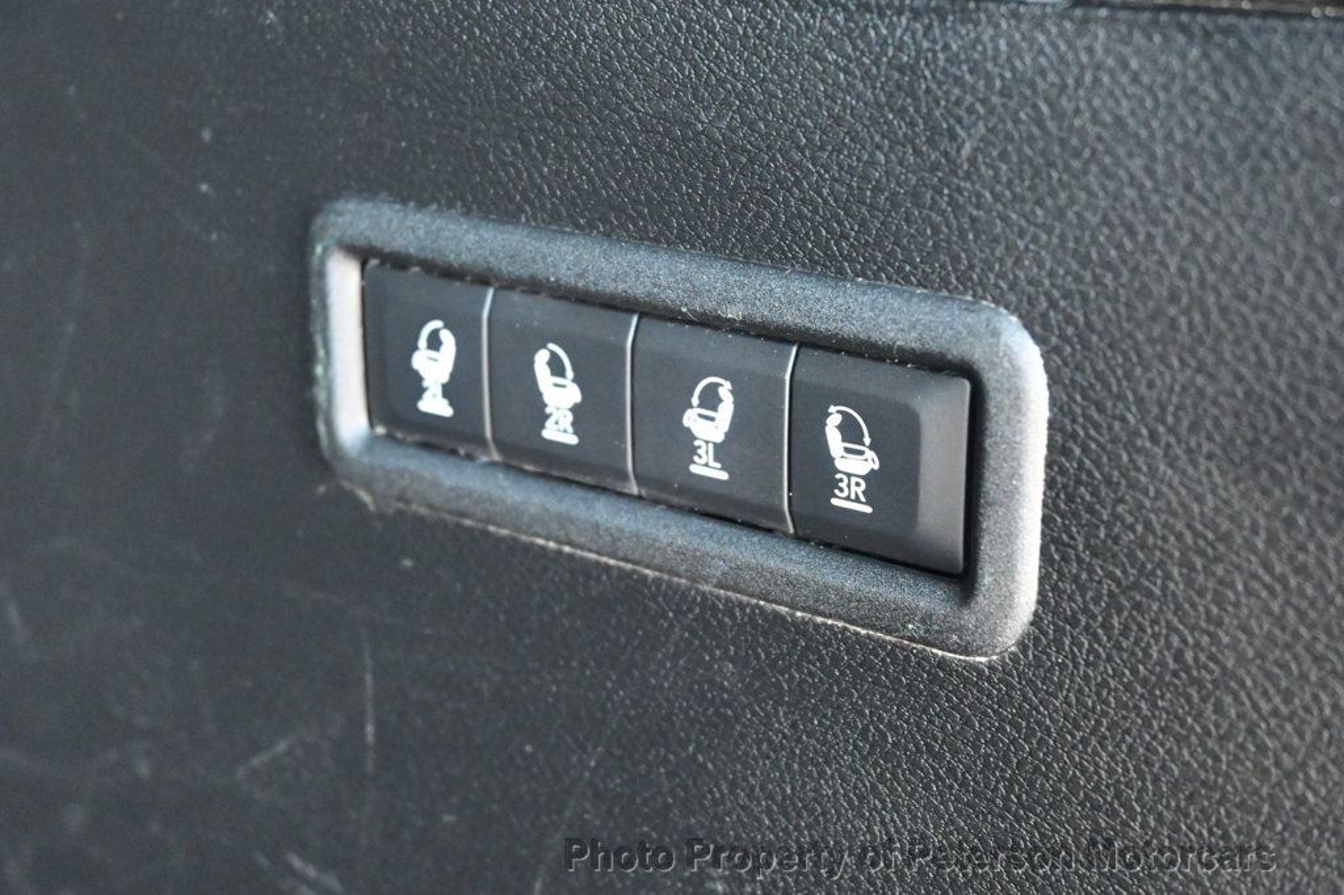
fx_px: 2015
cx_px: 672
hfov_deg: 36.9
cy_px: 448
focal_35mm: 54
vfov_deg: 25.0
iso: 7200
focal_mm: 36
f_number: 5.3
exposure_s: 1/60
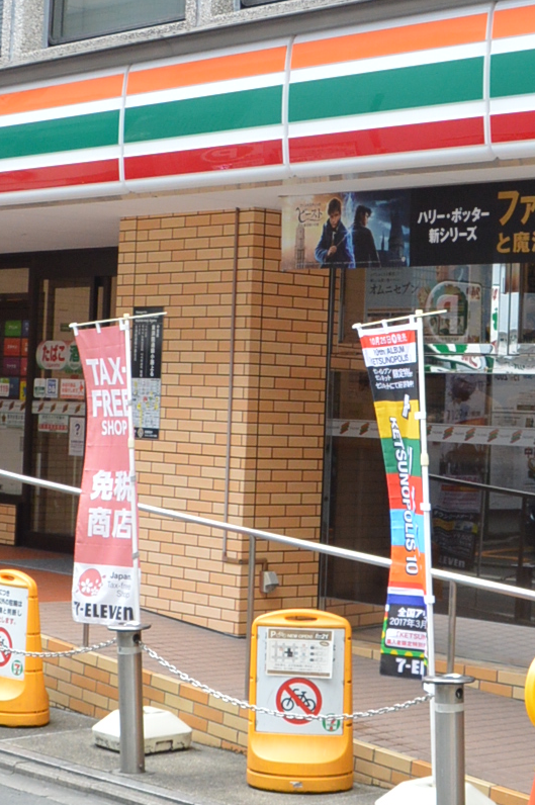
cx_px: 226
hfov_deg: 13.4
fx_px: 2279
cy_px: 302
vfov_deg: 20.0
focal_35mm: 102
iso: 400
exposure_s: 1/160
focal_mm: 18
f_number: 6.3
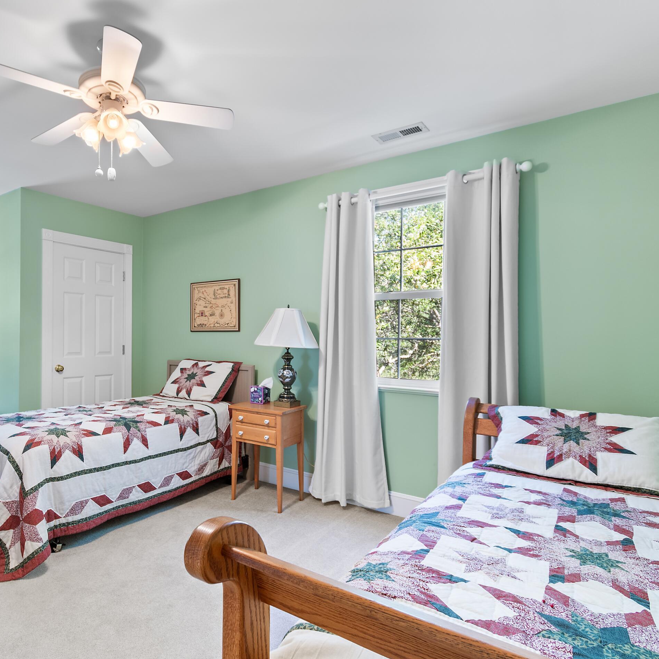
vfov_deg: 74.8
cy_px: 337
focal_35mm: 20
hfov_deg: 73.1
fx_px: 431
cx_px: 234
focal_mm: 10
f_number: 4.5
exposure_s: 1/1.67
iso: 100
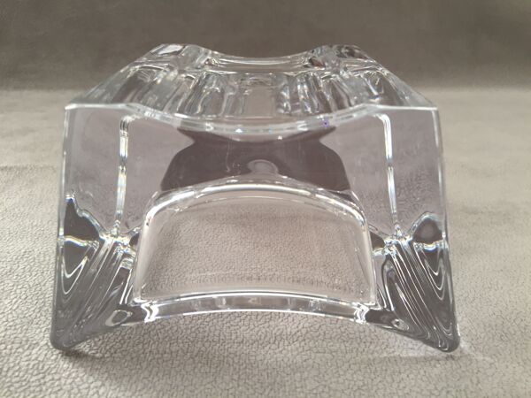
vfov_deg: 48.2
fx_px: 445
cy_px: 199
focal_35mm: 29
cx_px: 266
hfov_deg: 61.7
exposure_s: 1/33
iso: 100
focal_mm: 4.15
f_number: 2.2
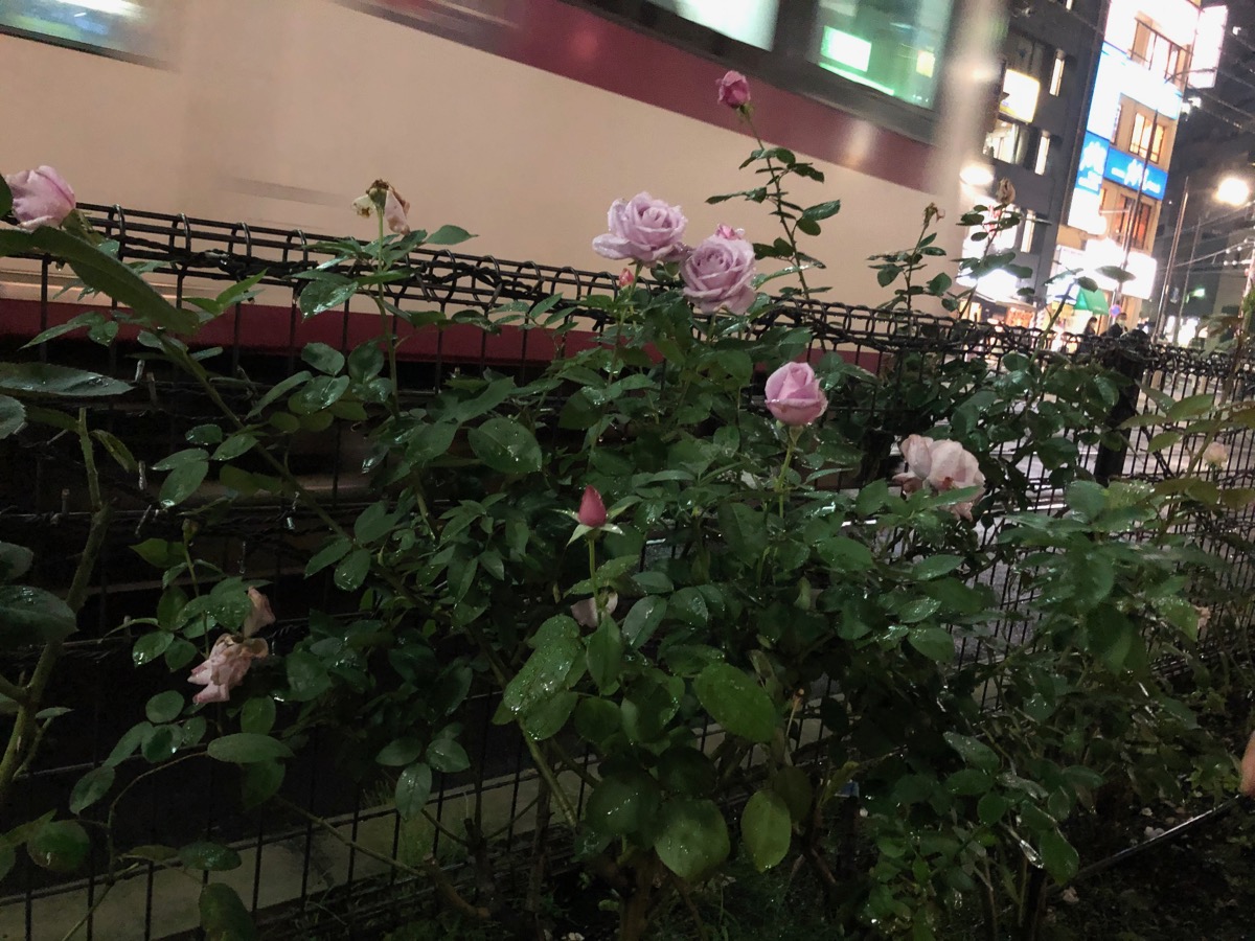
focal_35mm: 28
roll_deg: -7.6
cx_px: 628
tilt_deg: -7.2
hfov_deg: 63.4
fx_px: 1015
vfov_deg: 49.7
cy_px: 470
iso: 125
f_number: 1.8
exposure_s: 1/4
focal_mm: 4
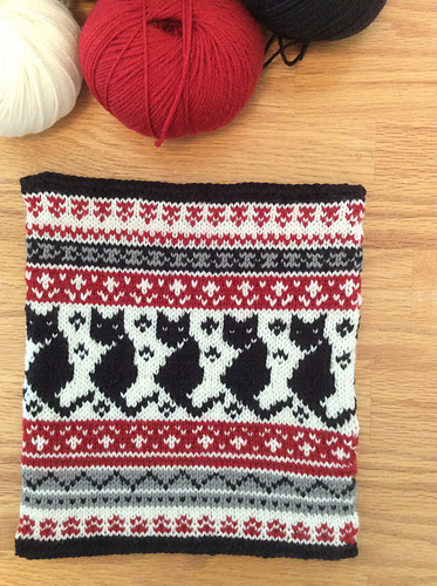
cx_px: 218
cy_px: 293
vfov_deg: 56.9
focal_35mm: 32
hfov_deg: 44.0
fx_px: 540
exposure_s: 1/24
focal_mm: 3.3
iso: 160
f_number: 2.4
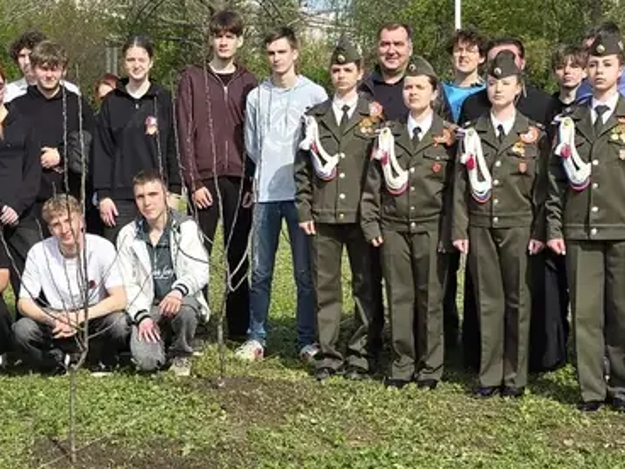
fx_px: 1444
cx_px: 321
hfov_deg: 24.4
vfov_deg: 18.4
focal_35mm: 80
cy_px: 168
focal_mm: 6.3
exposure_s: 1/769
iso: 12
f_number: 1.7
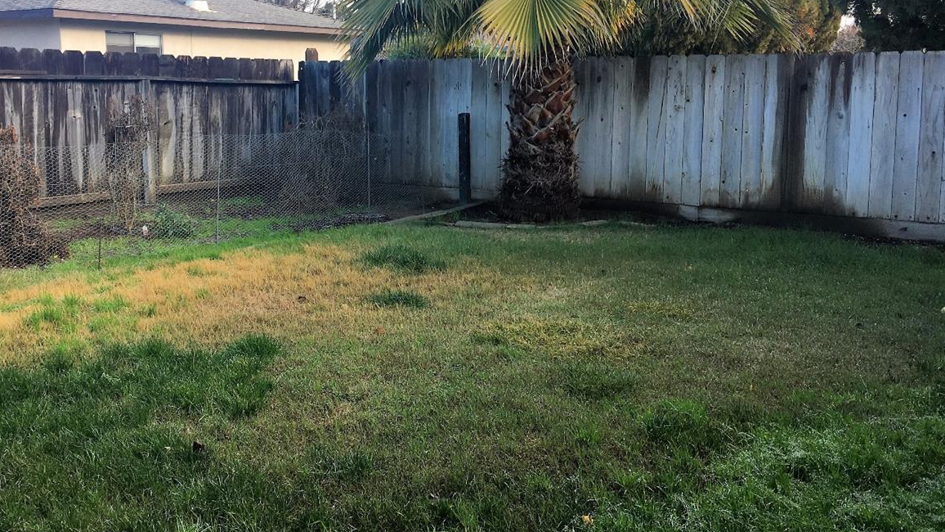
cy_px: 222
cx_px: 409
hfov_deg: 49.3
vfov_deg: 29.0
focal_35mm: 41
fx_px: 1027
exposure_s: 1/133
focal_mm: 4.15
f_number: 2.2
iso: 25
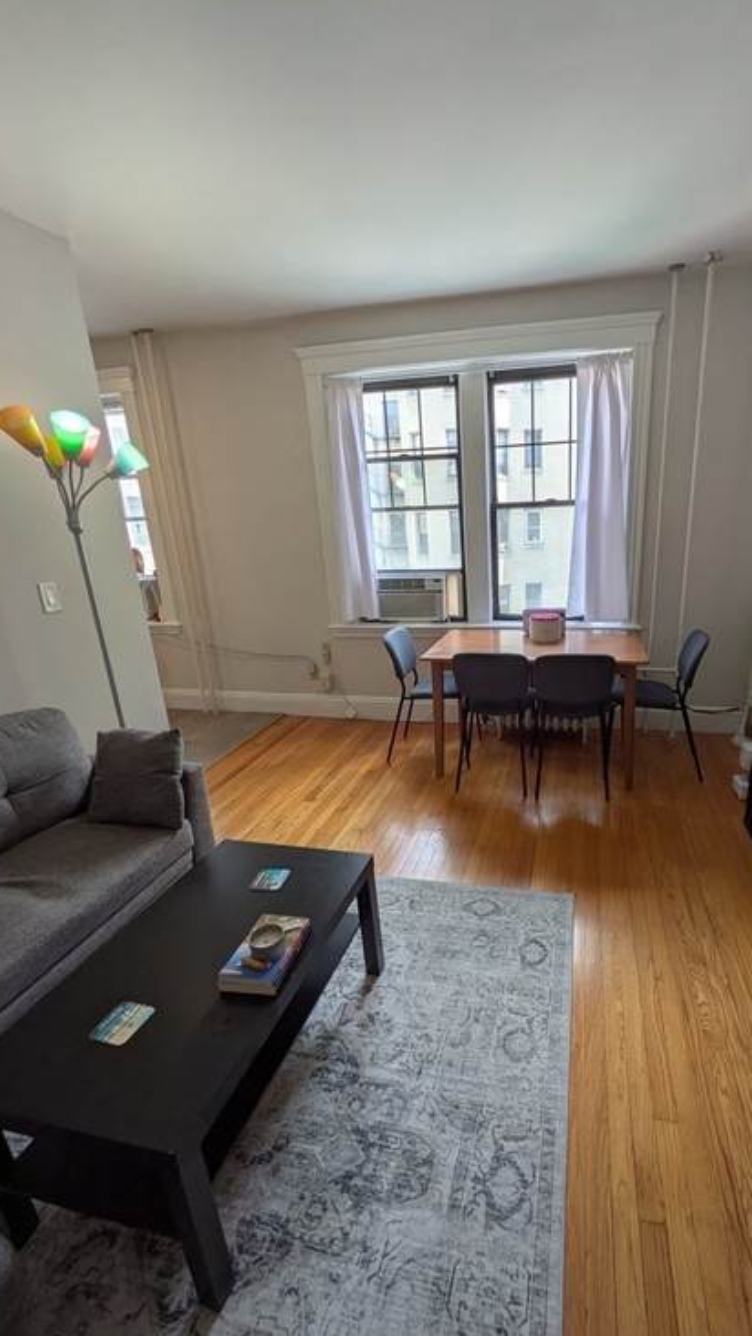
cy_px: 683
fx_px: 567
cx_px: 475
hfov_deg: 66.0
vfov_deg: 99.3
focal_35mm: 16
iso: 45
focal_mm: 1.83
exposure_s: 1/192
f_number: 2.2
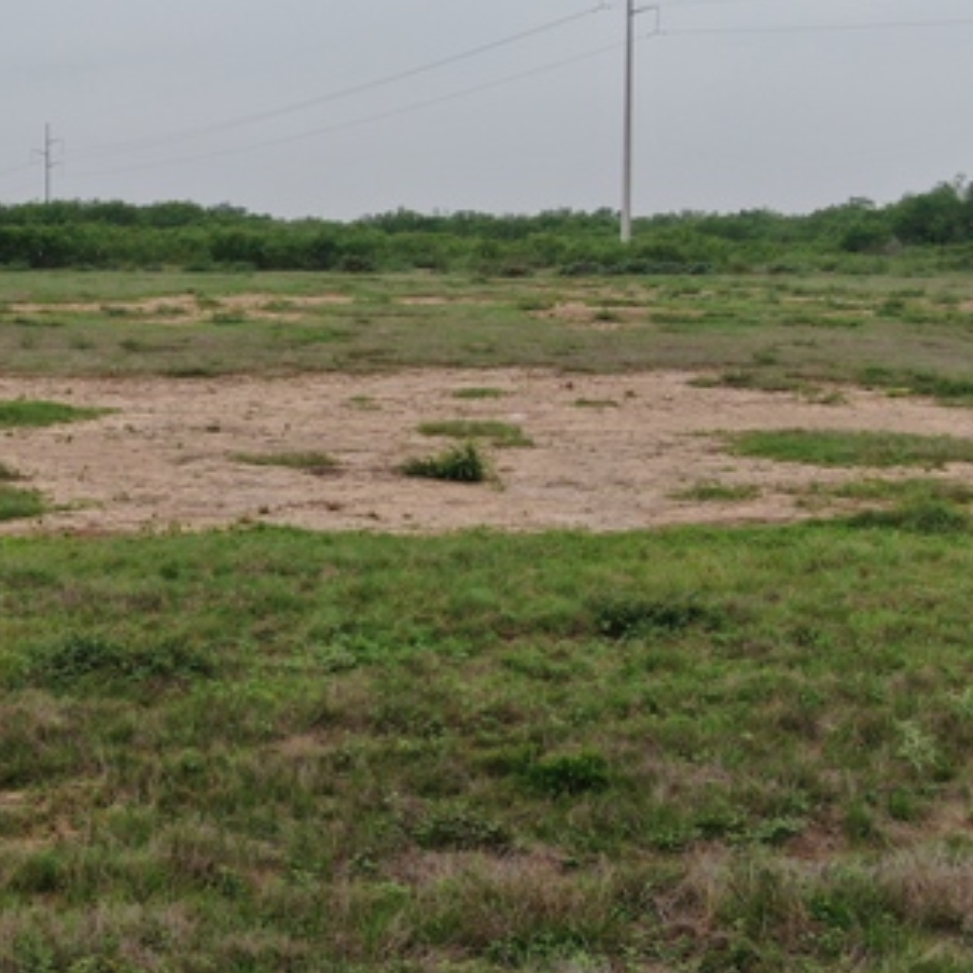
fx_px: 1972
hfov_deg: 27.1
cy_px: 375
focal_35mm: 62
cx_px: 171
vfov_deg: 27.6
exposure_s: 1/400
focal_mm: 5.57
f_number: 3.2
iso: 110
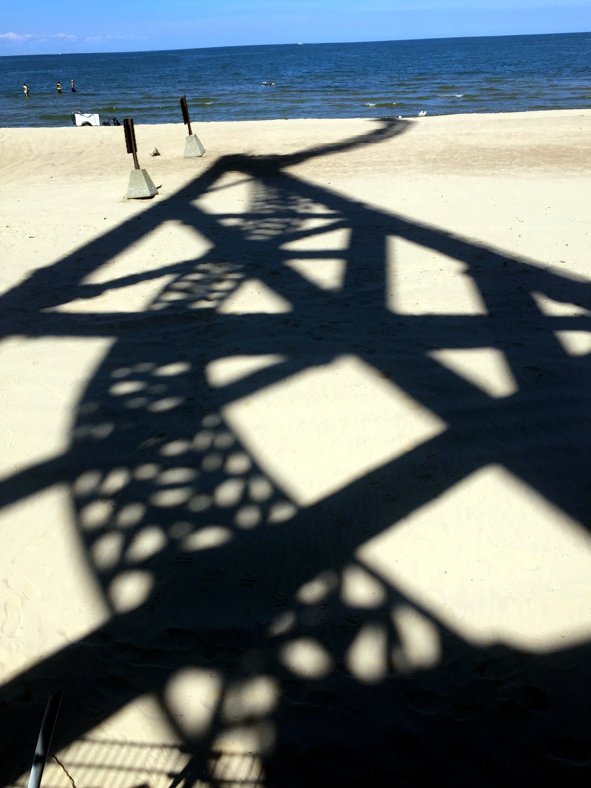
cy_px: 394
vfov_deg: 61.7
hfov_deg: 48.2
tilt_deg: -25.3
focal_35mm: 29
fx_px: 660
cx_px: 296
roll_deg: +2.0
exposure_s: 1/2326
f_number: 2.2
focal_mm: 4.15
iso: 32
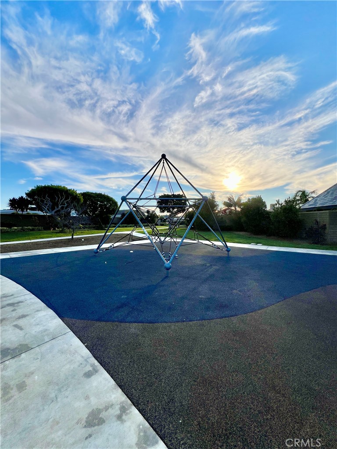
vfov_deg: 106.2
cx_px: 168
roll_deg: +1.0
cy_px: 224
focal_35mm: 13
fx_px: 169
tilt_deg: -0.4
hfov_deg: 89.9
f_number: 1.8
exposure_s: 1/2320
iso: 32
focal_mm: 1.57
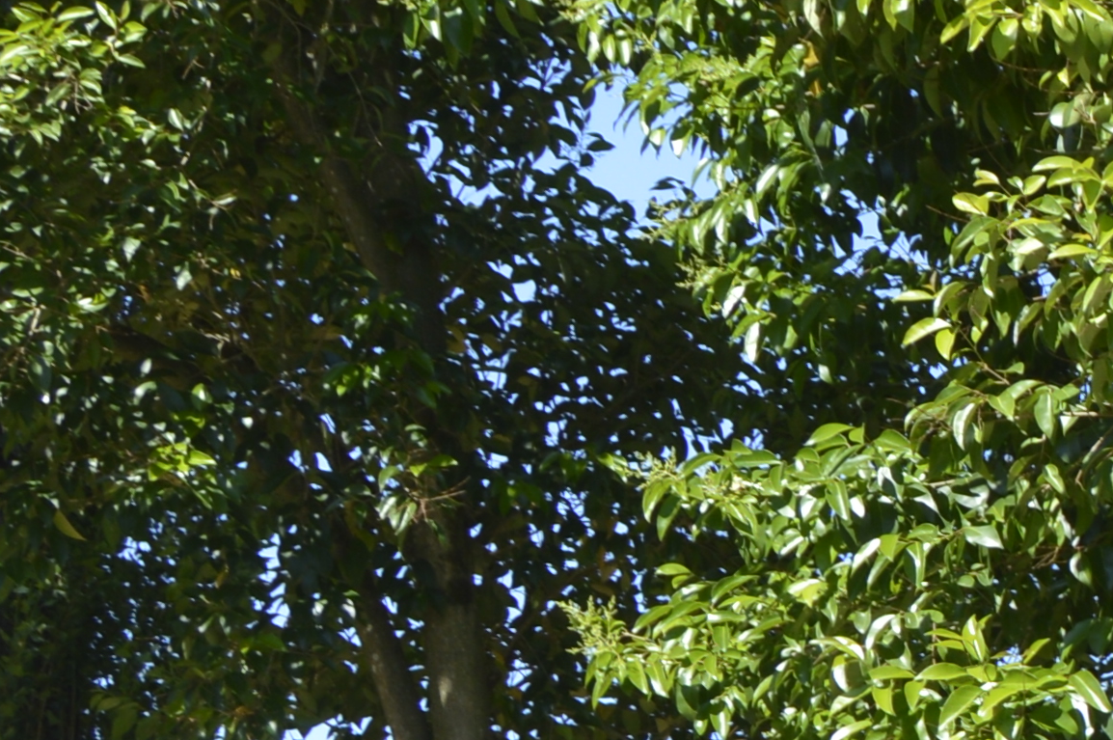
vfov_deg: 9.0
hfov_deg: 11.6
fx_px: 4590
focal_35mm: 149
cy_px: 1094
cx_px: 2584
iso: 100
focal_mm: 19
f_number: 7.1
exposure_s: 1/200
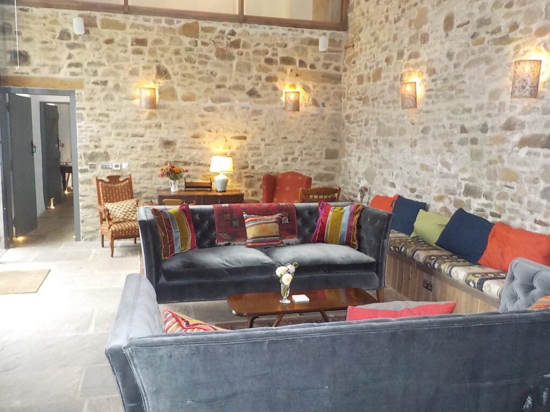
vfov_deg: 46.8
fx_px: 477
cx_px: 275
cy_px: 206
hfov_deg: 60.0
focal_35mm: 30
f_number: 3.3
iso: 720
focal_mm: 4.1
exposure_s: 1/30
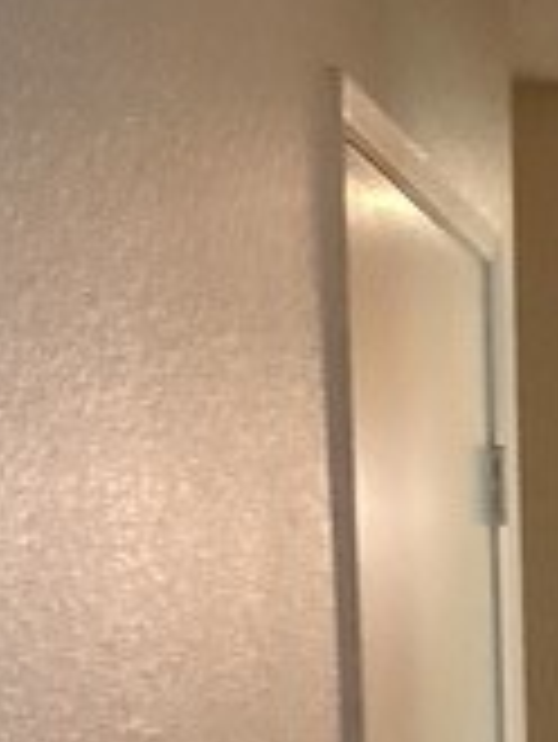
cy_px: 1174
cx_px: 990
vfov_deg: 15.0
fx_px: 2576
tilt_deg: -9.9
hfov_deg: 11.5
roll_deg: +0.7
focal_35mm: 120
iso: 250
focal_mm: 3.3
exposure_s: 1/60
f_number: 2.4
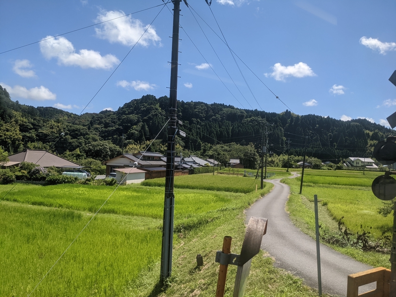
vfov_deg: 51.4
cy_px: 148
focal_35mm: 27
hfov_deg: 65.3
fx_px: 309
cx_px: 198
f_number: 1.73
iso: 49
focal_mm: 4.38
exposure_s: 1/2933
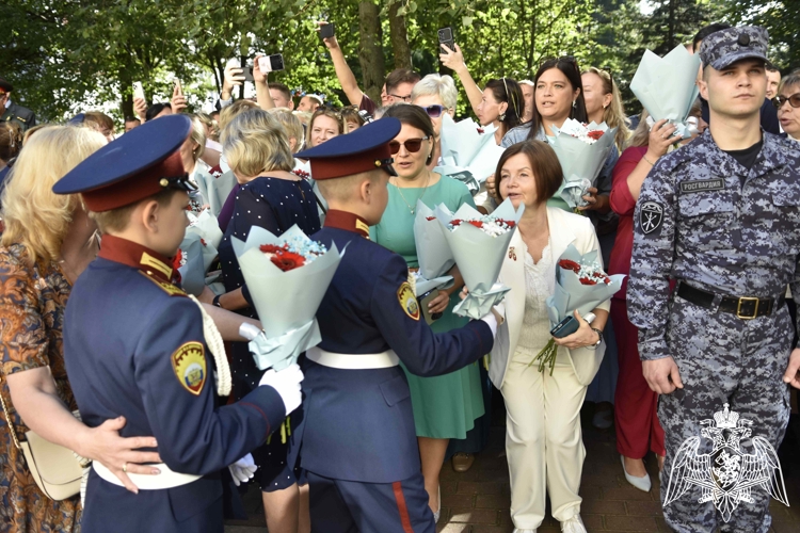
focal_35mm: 30
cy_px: 266
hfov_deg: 61.9
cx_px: 400
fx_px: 667
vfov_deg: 43.6
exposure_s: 1/1250
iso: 400
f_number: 3.2
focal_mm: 20
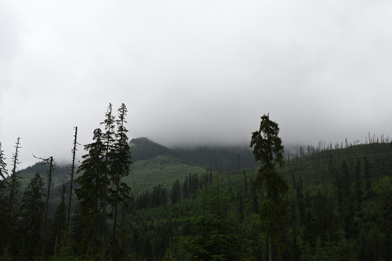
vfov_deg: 28.7
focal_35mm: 47
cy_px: 129
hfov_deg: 41.9
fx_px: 512
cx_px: 195
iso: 100
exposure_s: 1/160
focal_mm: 46
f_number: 6.3
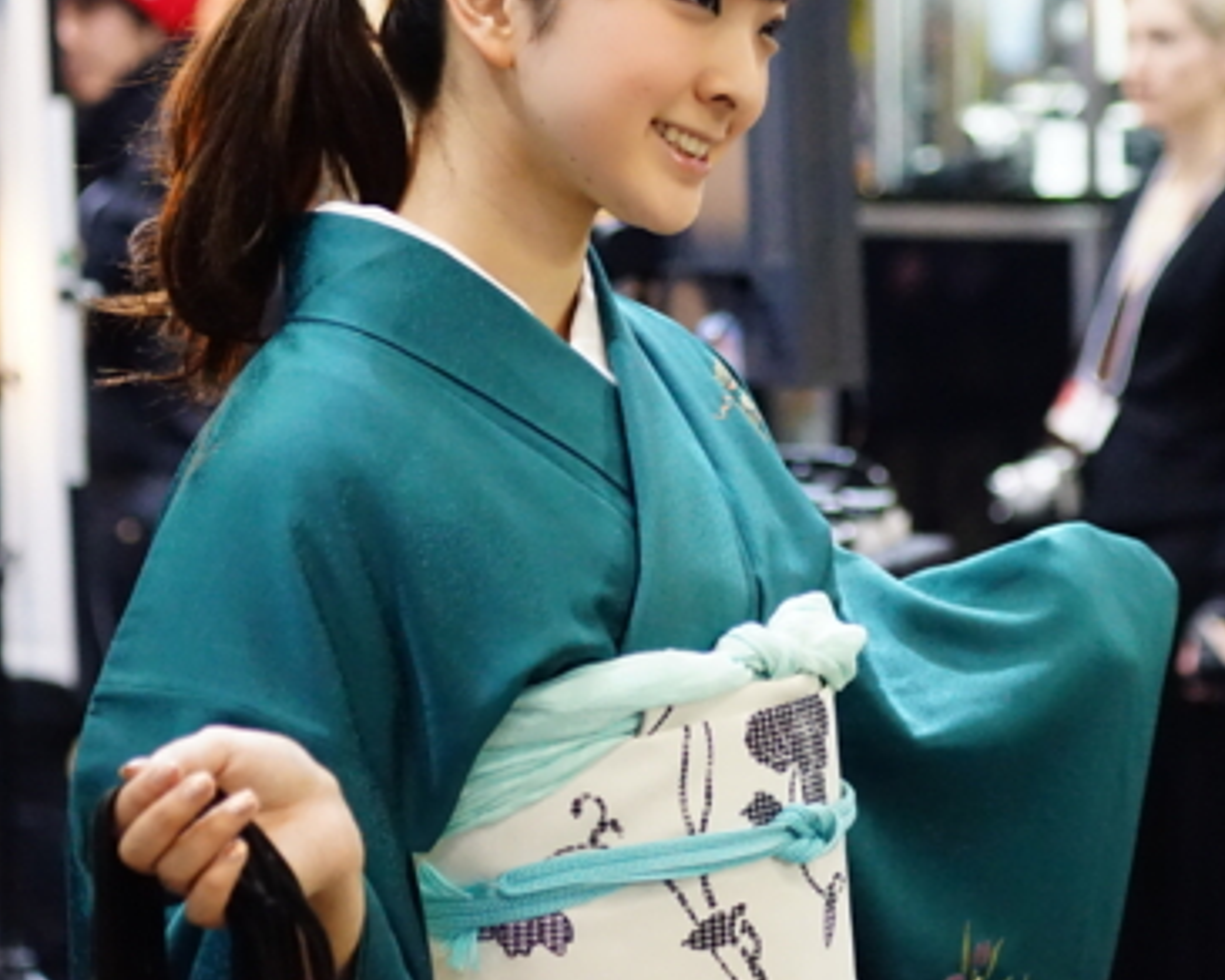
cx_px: 701
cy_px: 284
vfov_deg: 10.4
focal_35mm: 148
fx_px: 5366
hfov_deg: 13.0
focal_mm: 90
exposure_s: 1/160
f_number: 4
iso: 8000
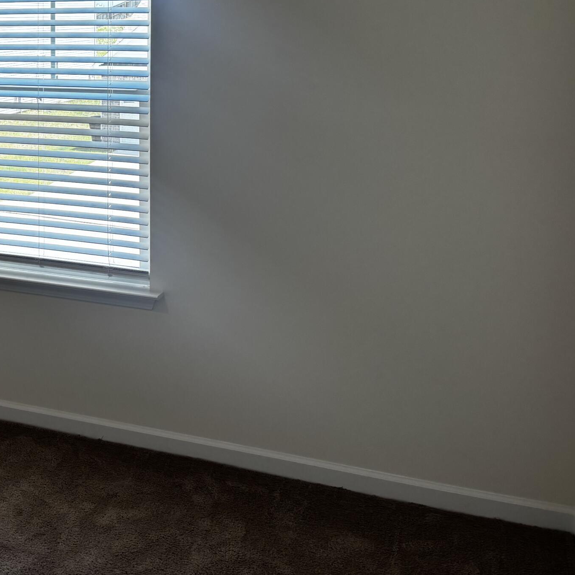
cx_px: 1
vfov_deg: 32.4
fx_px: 958
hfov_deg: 31.0
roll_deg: +0.9
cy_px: 107
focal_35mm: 51
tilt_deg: -4.7
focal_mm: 5.96
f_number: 1.6
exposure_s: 1/166
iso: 64
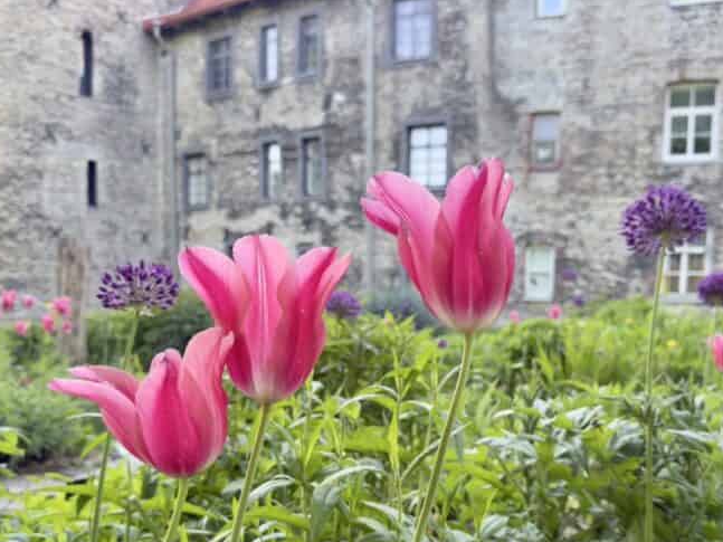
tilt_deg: -2.9
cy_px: 354
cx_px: 420
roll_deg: -1.2
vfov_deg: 37.4
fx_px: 794
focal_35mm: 38
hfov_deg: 48.8
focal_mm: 6.76
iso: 80
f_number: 1.78
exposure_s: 1/284
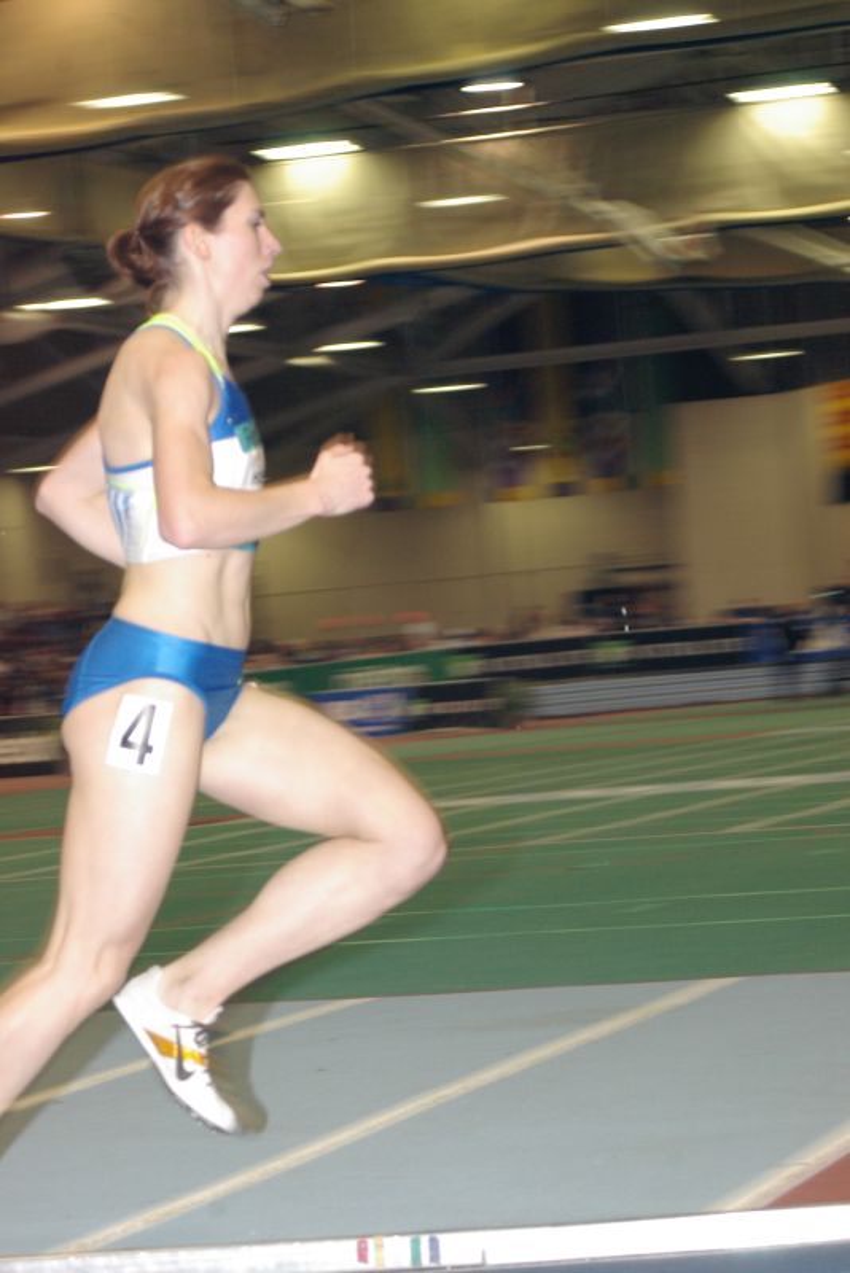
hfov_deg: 12.5
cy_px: 636
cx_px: 425
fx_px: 3874
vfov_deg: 18.7
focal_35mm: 110
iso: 800
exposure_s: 1/100
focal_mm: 73
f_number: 5.6
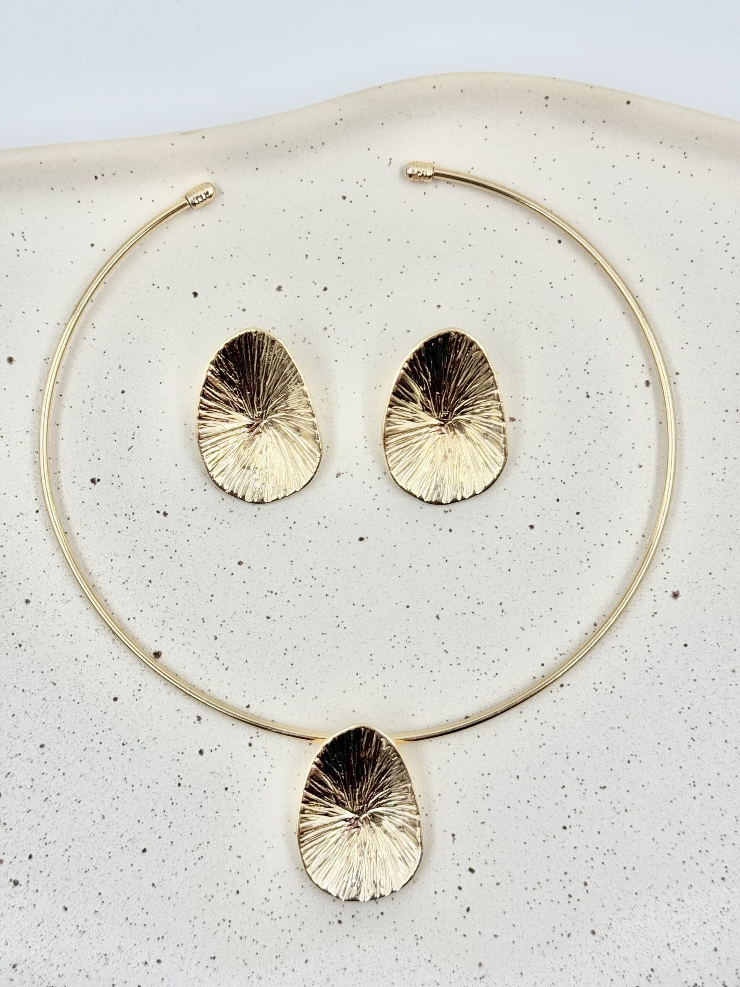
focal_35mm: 48
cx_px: 370
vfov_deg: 39.7
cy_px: 494
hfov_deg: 30.3
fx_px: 1368
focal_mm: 6.76
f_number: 1.78
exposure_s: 1/926
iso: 64
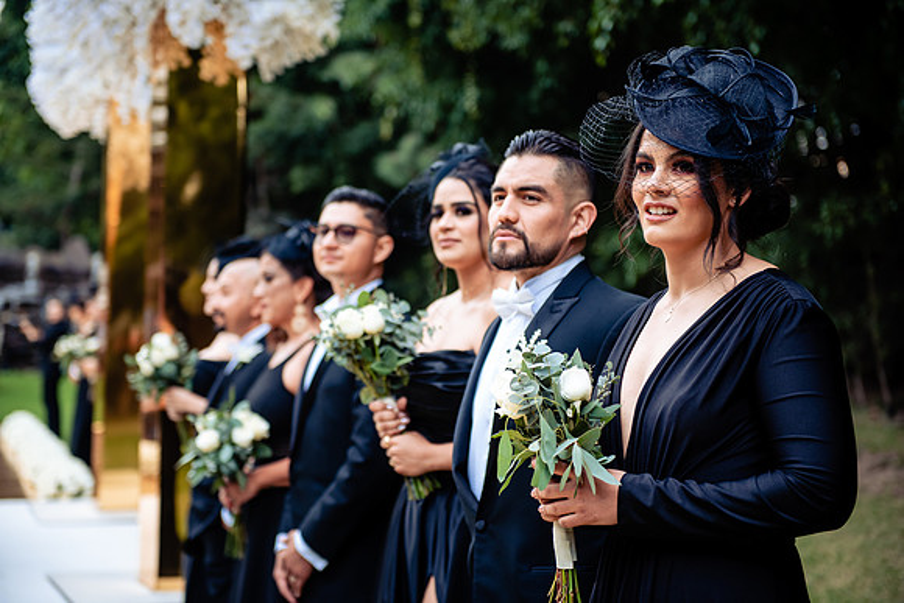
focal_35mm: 70
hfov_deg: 28.8
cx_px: 452
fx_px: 1758
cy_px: 302
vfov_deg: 19.5
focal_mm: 70
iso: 320
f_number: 2.8
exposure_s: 1/160
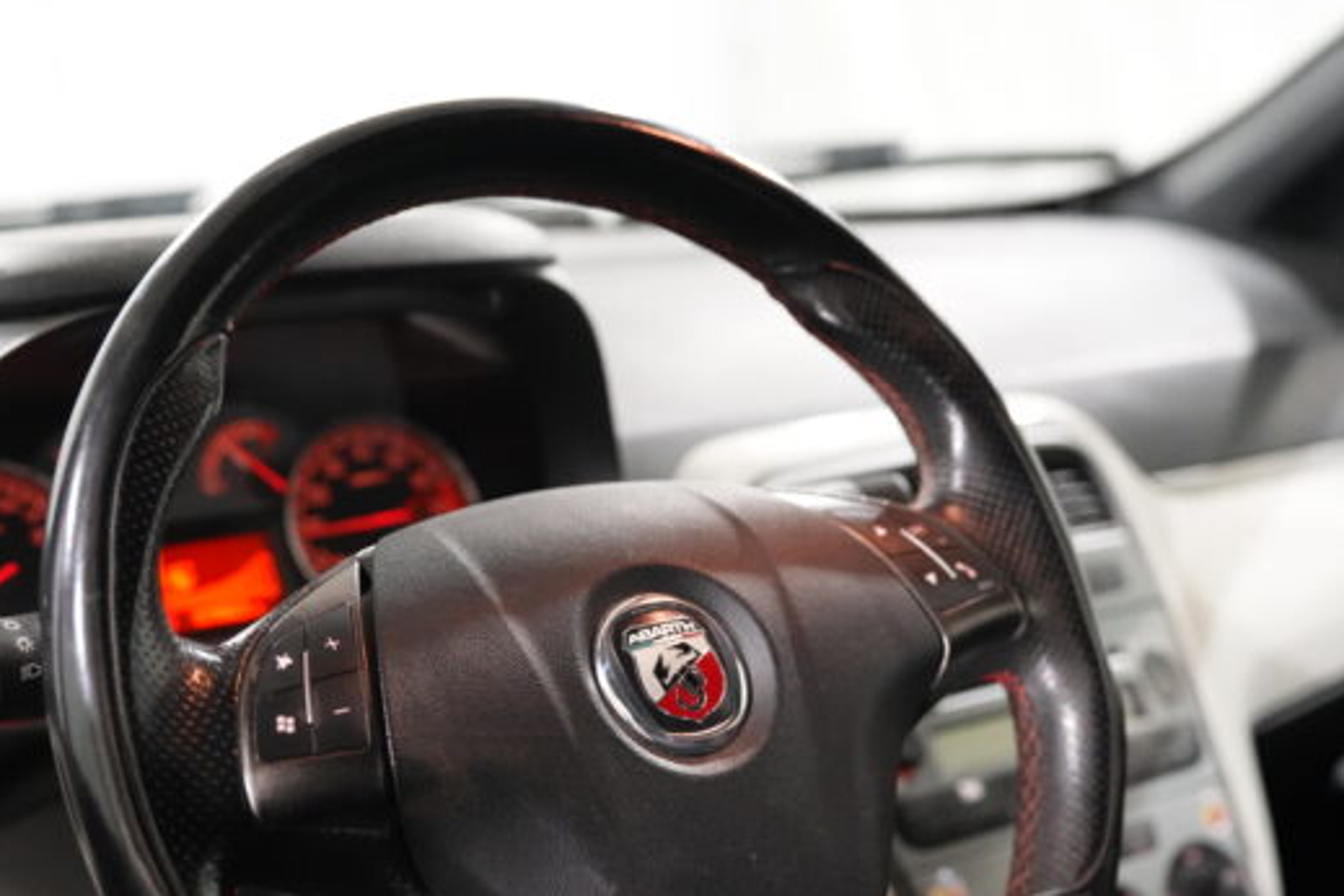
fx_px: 2464
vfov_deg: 20.4
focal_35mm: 66
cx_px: 689
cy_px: 677
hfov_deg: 30.5
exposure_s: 1/200
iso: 6400
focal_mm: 43
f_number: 2.8
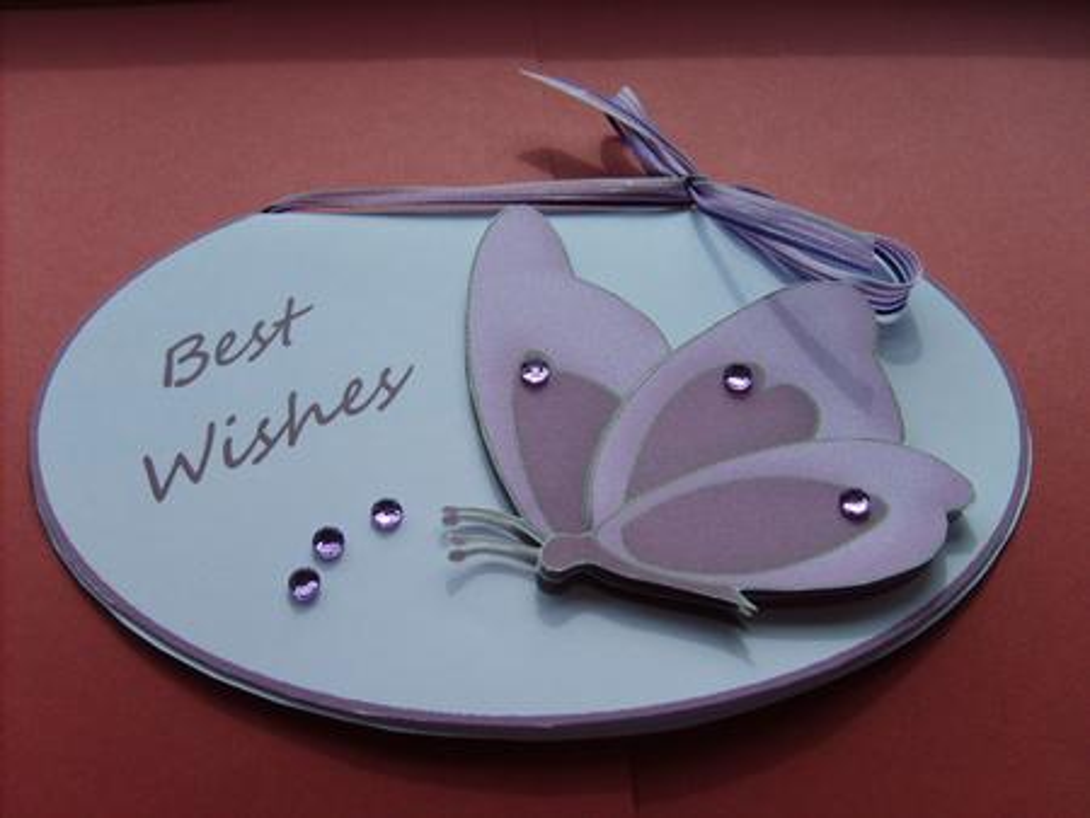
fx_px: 1103
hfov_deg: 52.6
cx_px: 545
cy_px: 409
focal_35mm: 35
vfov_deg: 40.7
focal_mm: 5.8
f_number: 2.8
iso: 50
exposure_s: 1/500
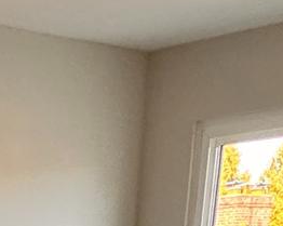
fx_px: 895
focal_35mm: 107
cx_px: -139
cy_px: 666
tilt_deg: -23.9
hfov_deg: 16.4
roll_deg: +2.1
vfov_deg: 10.5
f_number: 2.2
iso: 250
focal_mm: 2.22
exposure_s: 1/99
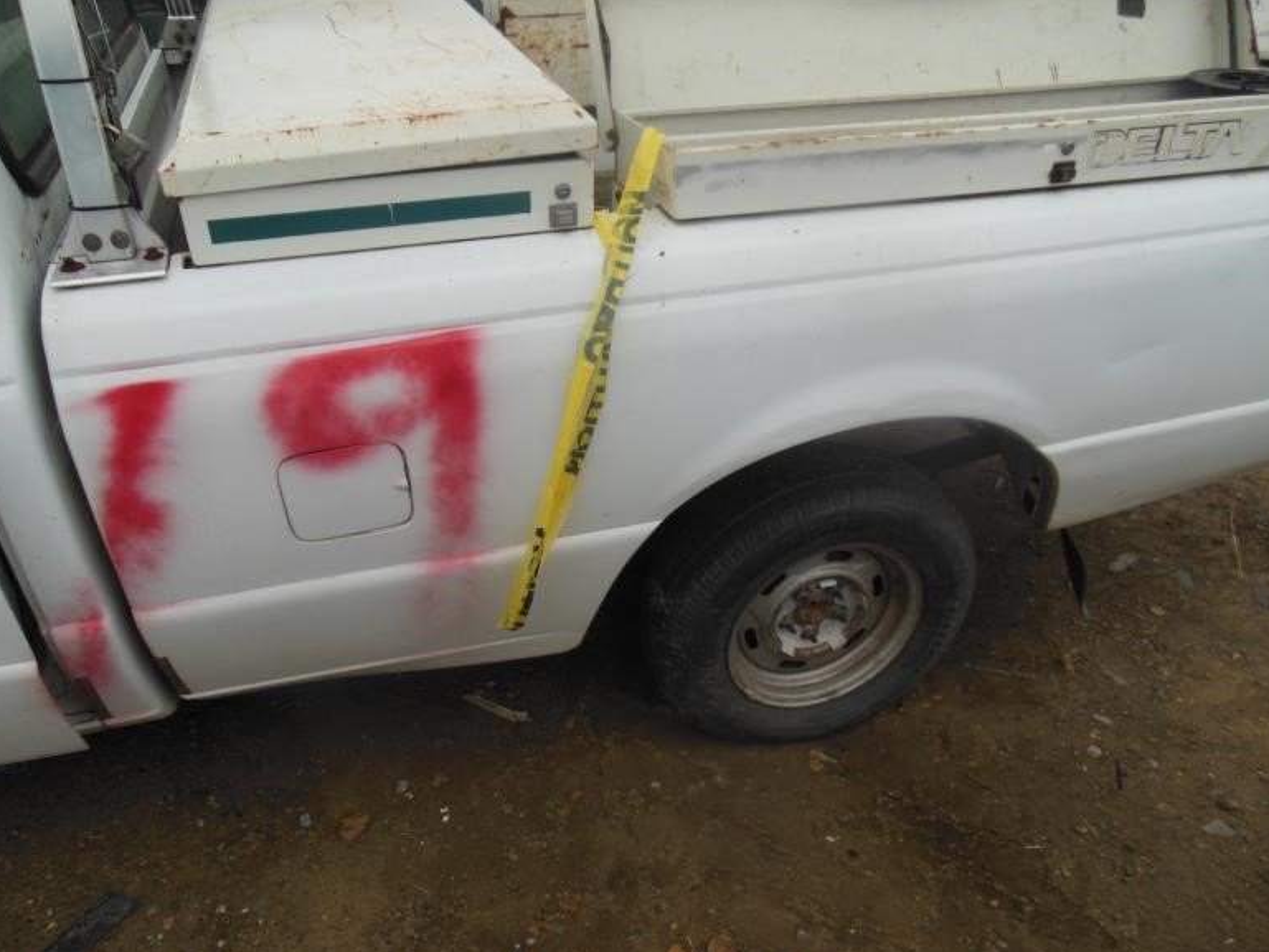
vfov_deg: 53.1
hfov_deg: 67.3
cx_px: 625
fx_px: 953
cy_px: 465
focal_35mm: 26
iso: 125
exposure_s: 1/320
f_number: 3.2
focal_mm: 4.5
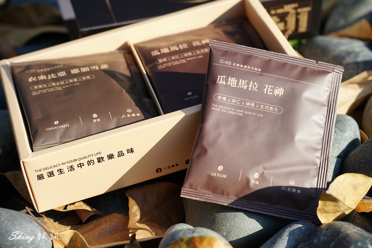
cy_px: 124
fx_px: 920
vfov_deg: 15.4
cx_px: 186
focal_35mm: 89
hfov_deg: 22.9
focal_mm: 89
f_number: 6.3
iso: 100
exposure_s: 1/250
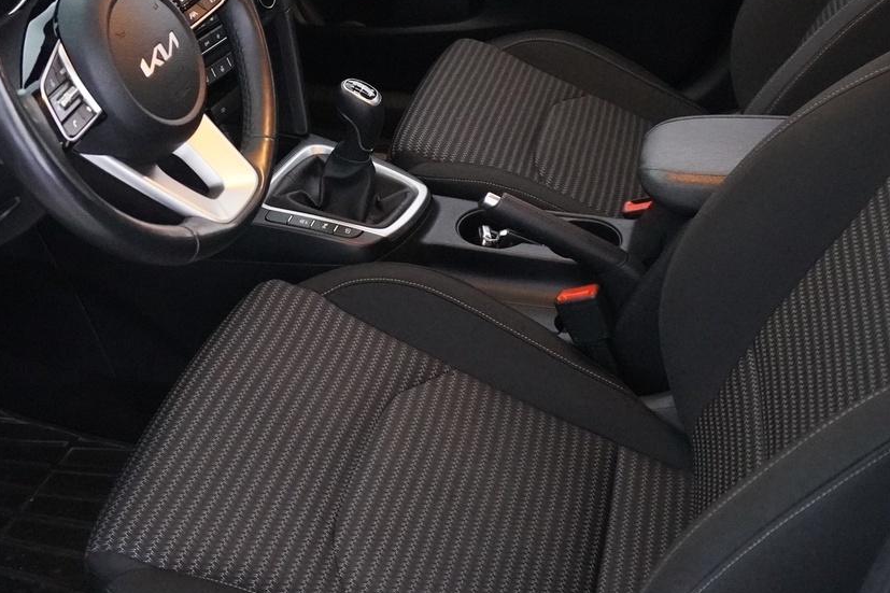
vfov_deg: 28.0
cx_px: 385
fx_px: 1162
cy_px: 119
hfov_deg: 41.8
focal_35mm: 47
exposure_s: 1/50
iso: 6400
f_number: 3.5
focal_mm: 16
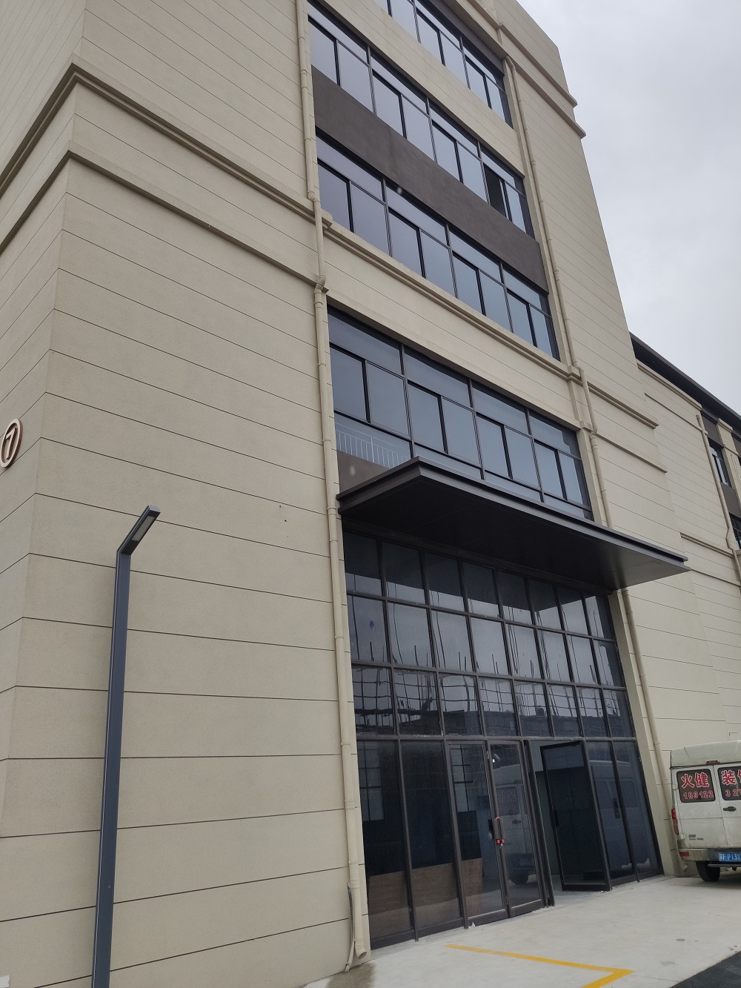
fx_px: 742
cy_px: 494
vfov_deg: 67.3
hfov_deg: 53.1
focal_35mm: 26
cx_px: 370
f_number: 1.75
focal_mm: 4.75
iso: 112
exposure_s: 1/964
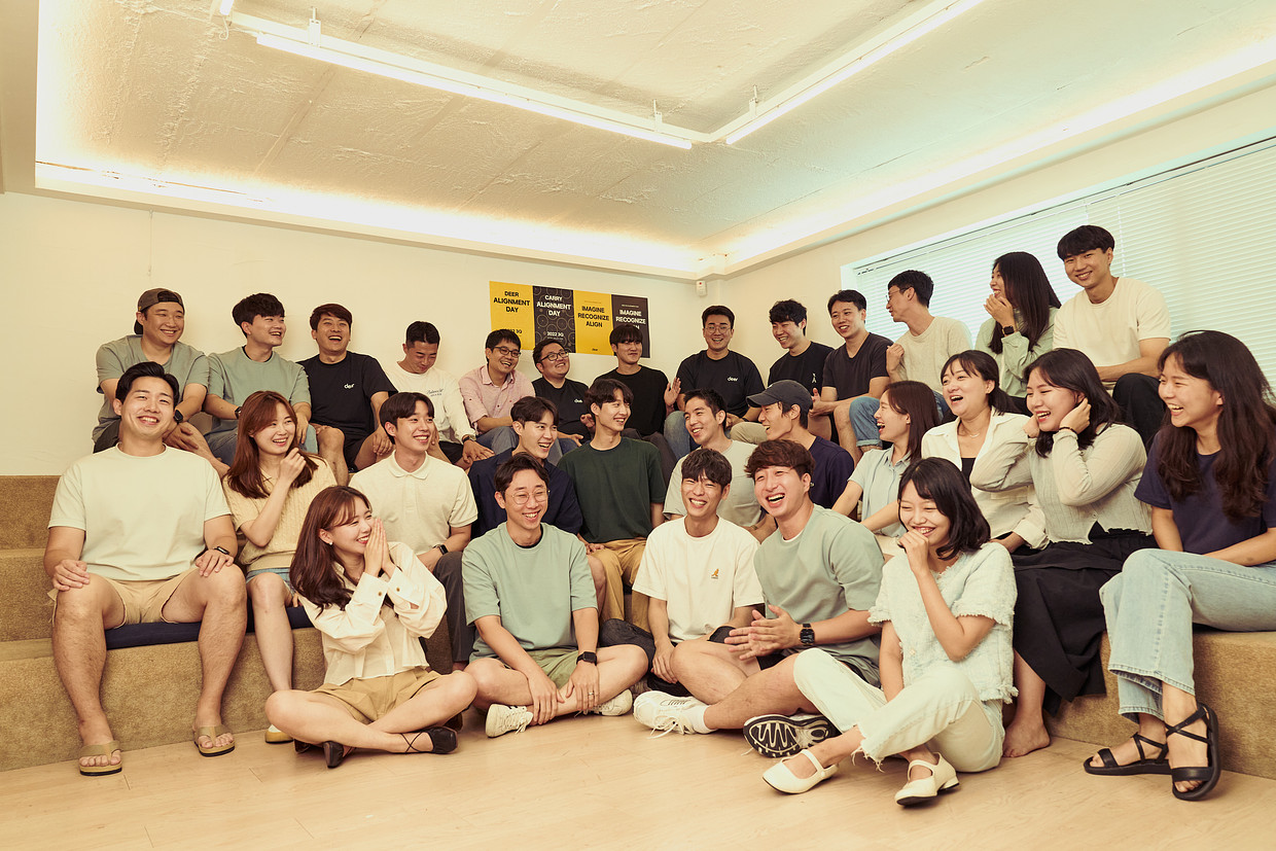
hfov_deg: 71.5
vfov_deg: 51.3
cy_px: 426
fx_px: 886
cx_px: 638
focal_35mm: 25
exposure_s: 1/160
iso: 1600
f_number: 5.6
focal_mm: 25
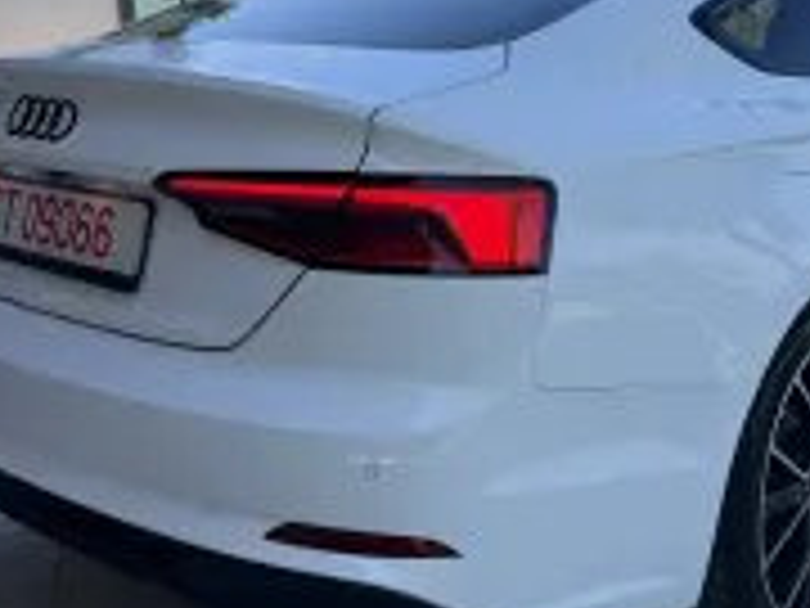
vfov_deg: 30.0
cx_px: 536
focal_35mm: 48
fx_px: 1123
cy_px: 198
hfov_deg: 39.2
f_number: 1.78
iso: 80
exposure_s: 1/1032
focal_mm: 6.76
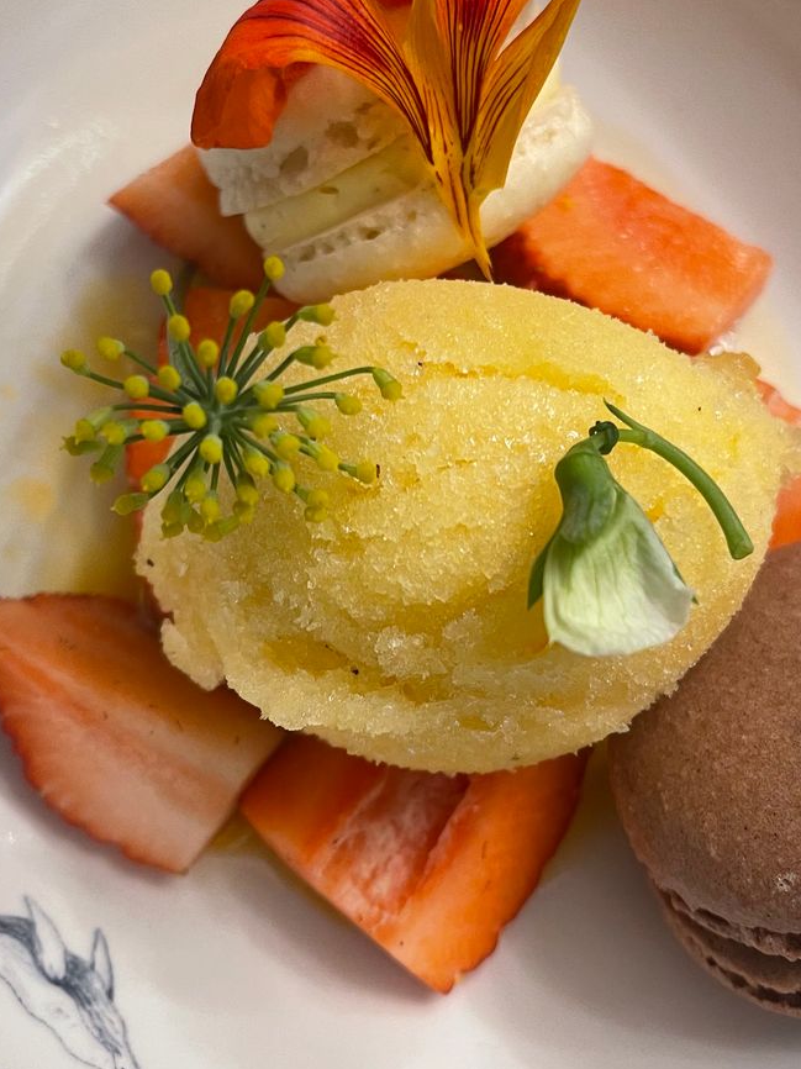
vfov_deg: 45.6
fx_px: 1266
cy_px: 438
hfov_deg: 35.1
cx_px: 426
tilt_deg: -71.1
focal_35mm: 41
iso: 125
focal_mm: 5.1
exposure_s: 1/60
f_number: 1.6
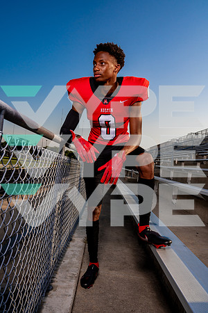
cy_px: 156
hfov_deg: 42.3
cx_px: 104
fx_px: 269
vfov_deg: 60.3
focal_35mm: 31
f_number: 10
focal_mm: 31
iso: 200
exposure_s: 1/250
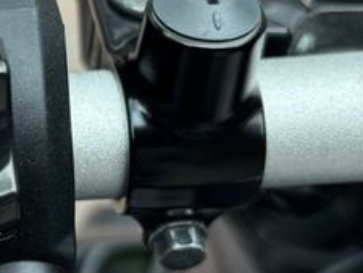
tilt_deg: -63.3
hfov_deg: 24.8
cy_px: 141
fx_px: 776
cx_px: -16
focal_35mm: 74
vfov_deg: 19.9
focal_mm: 5.96
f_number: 1.6
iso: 50
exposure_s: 1/351
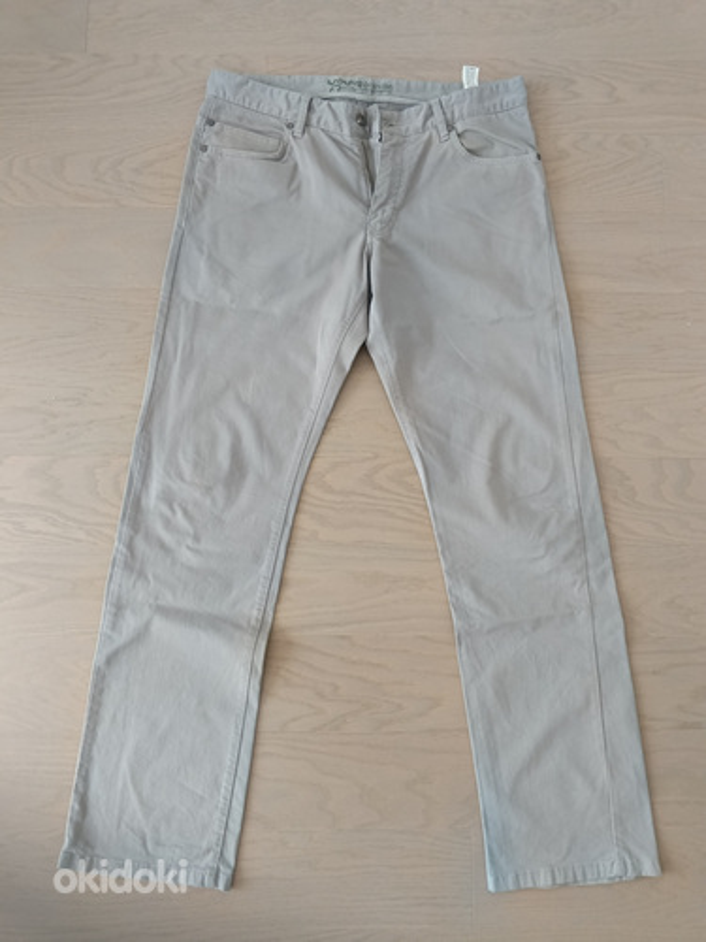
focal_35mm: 25
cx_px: 353
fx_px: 680
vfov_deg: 69.4
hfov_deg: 54.9
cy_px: 471
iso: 164
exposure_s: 1/50
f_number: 1.6
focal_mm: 4.09
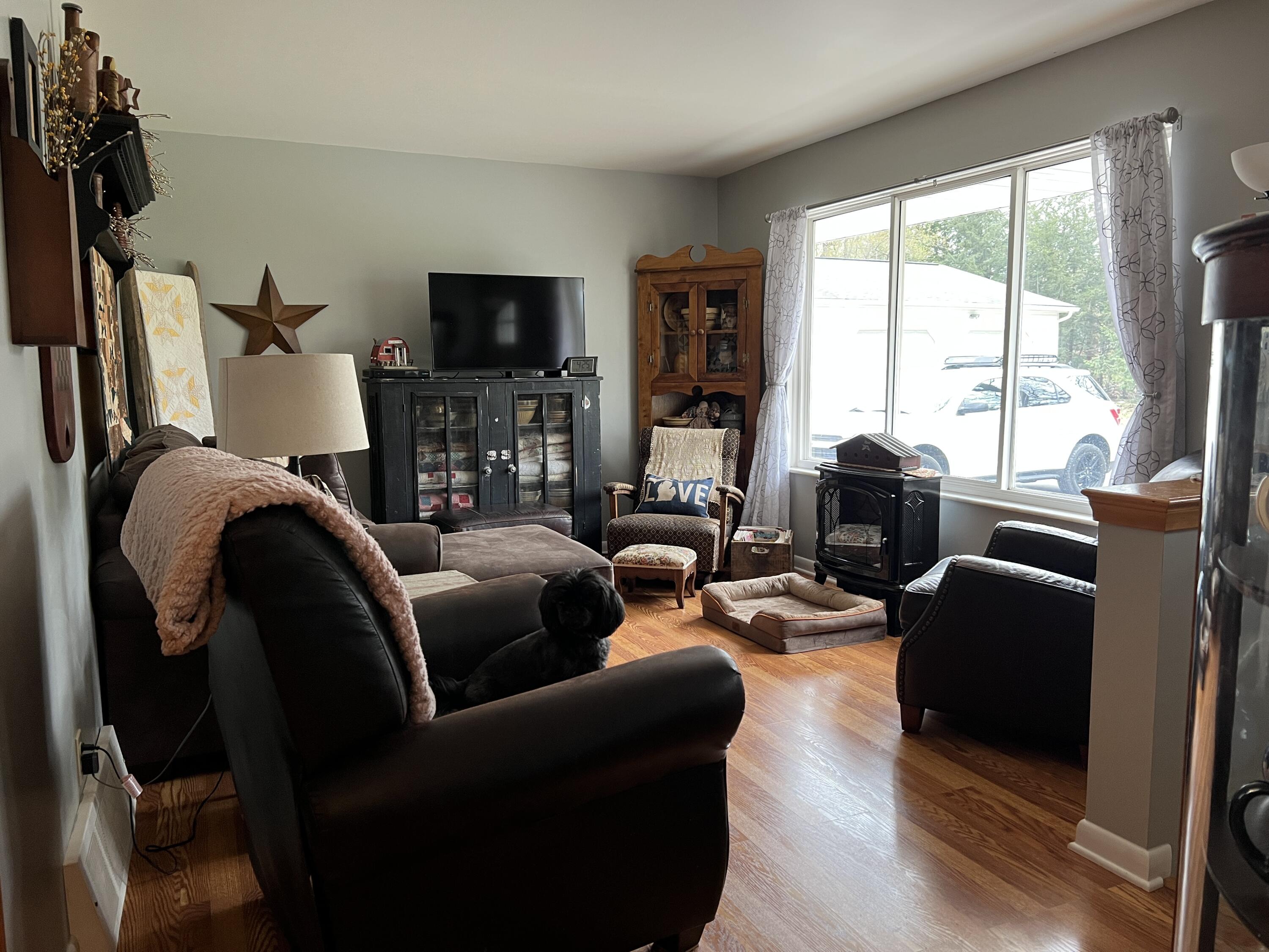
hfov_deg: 67.3
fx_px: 953
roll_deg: +0.9
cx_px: 634
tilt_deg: -7.0
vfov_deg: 53.1
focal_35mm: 26
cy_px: 476
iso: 100
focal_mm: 5.7
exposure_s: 1/60
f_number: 1.5
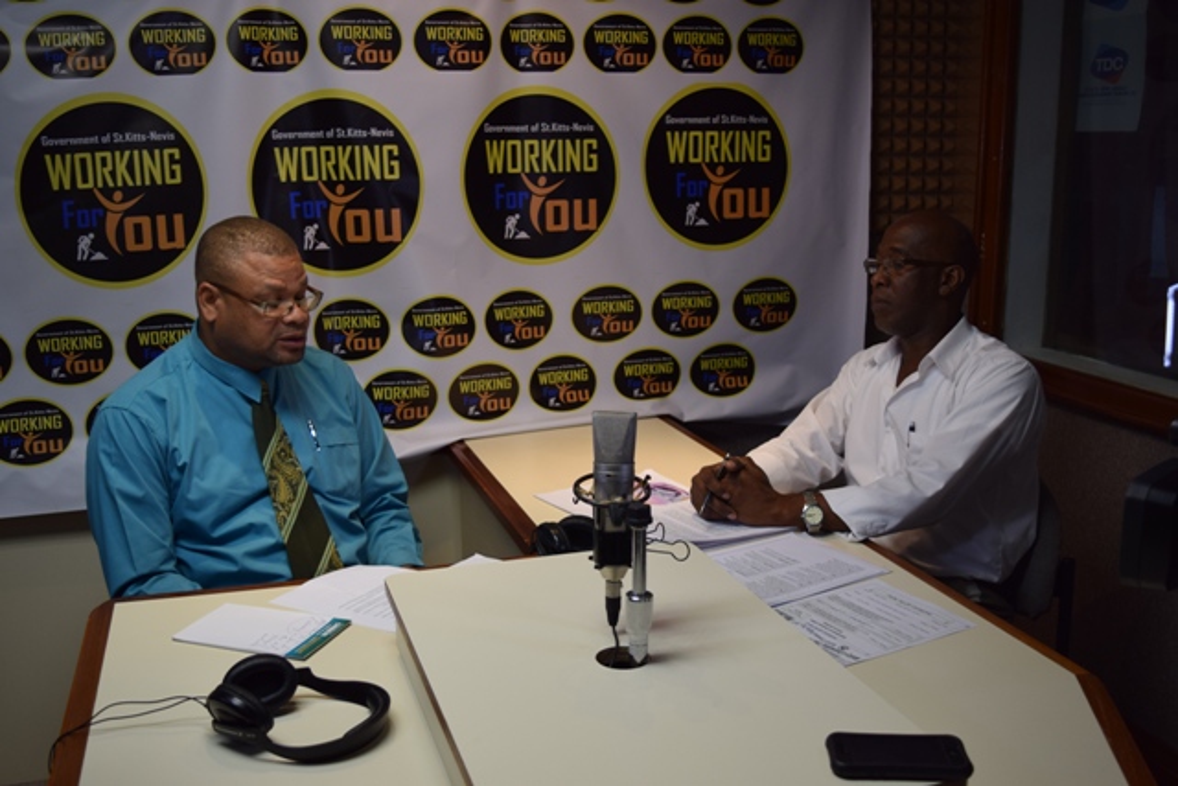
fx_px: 1178
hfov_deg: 53.1
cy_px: 393
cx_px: 589
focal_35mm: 36
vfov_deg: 36.9
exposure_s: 1/80
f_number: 4.5
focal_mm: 24
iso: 400
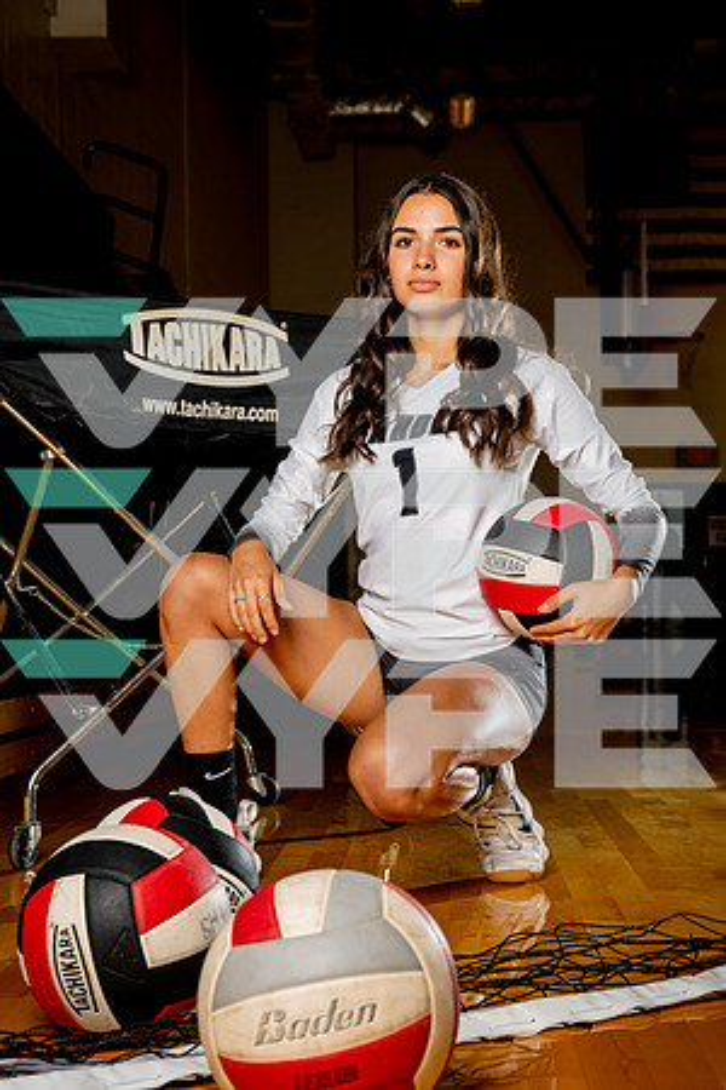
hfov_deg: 24.2
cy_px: 545
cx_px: 363
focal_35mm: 56
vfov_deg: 35.6
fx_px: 1694
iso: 400
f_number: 7.1
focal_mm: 56
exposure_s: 1/250
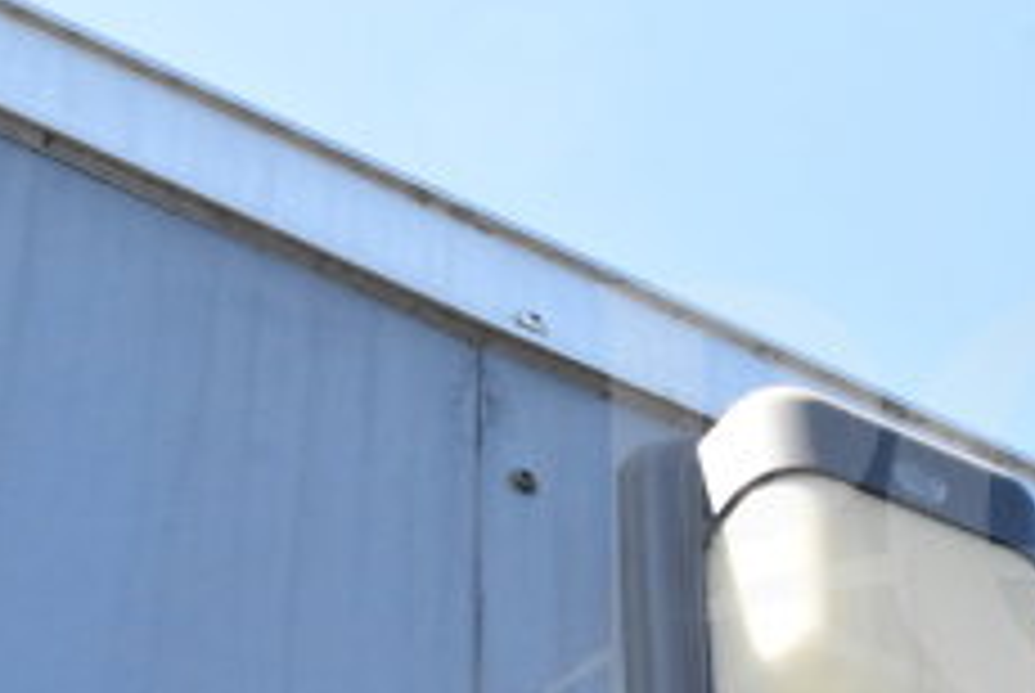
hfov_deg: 15.0
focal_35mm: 135
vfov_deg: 10.1
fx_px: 3886
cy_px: 641
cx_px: 994
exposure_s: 1/1000
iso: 6400
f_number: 16
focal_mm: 34
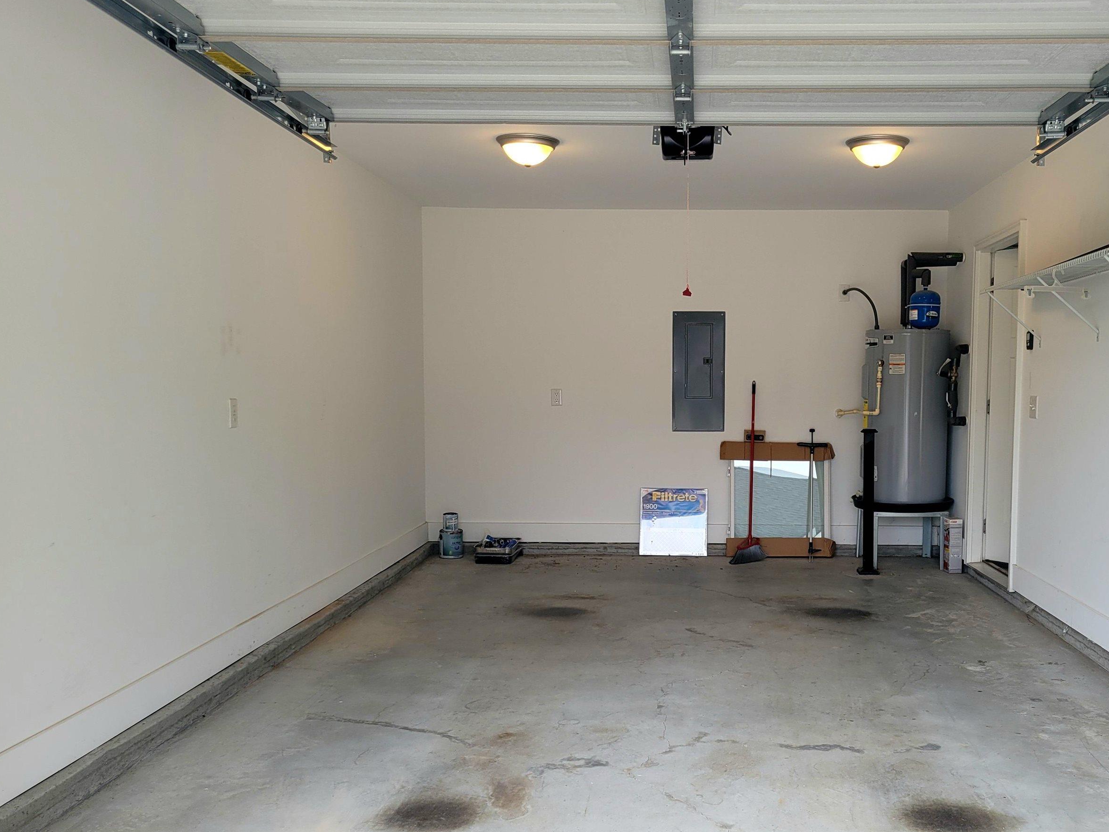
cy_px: 479
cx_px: 691
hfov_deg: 53.4
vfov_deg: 41.7
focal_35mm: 34
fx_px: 1089
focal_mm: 5.4
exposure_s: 1/175
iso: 40
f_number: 1.8
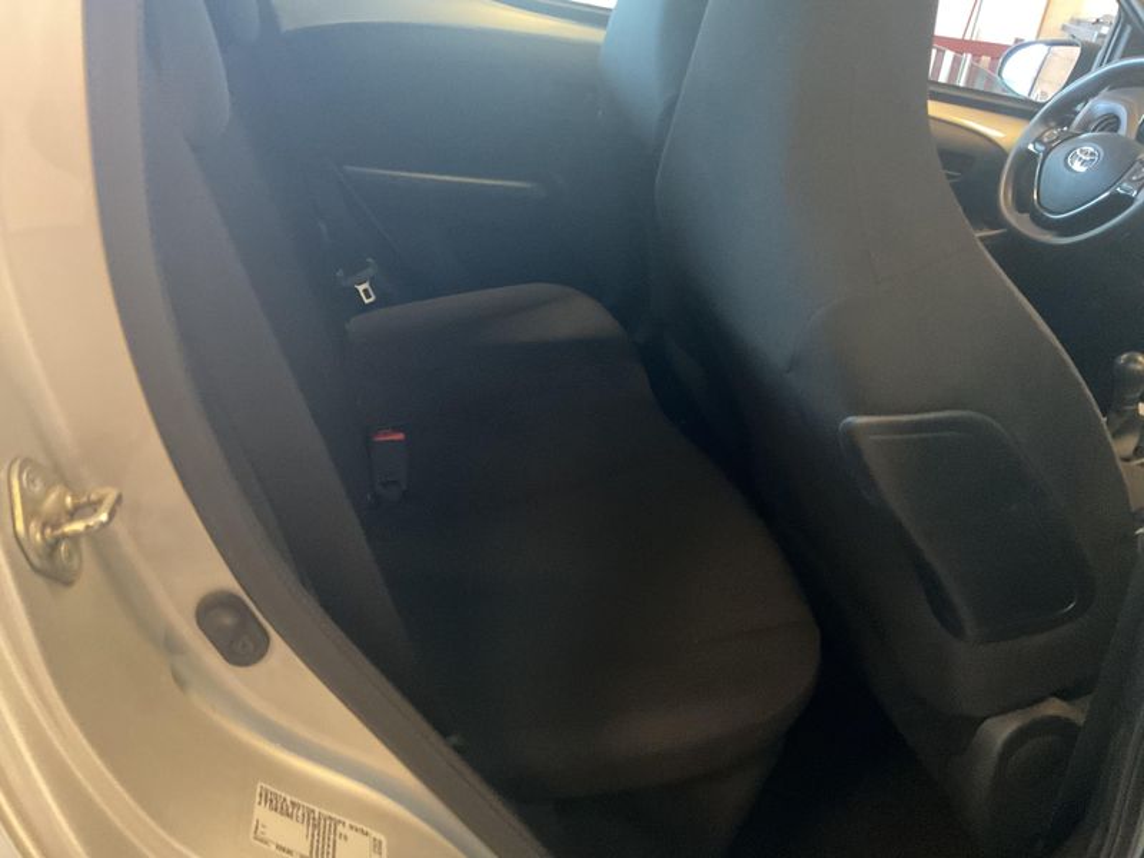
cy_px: 429
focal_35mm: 29
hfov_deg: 61.7
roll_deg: -7.6
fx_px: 958
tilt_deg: -28.9
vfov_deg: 48.2
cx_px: 572
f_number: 1.8
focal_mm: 3
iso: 500
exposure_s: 1/20
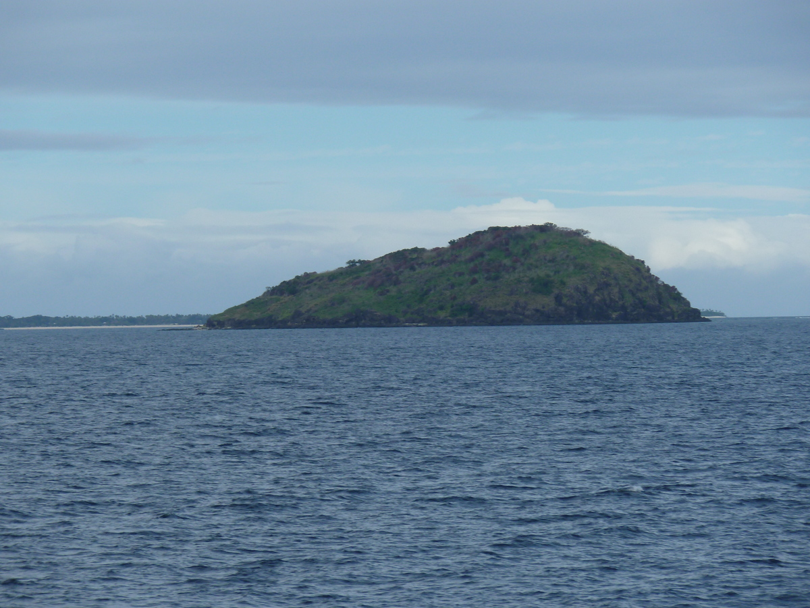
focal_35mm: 210
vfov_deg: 7.1
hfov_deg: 9.4
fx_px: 4914
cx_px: 405
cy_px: 304
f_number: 5.6
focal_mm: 34.4
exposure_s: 1/640
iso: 100
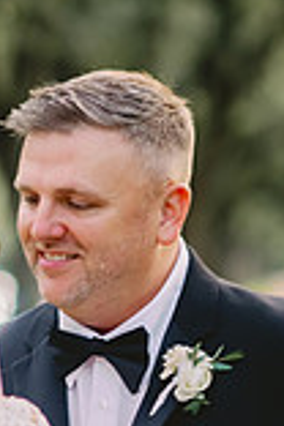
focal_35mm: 245
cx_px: 93
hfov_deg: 5.6
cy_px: 565
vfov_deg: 8.3
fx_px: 2899
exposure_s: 1/400
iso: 1250
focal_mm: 85
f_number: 2
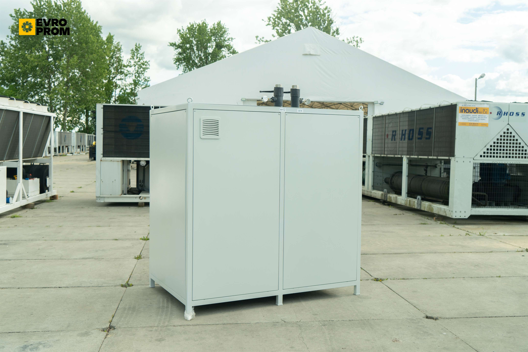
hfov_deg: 53.1
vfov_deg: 36.9
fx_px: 528
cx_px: 264
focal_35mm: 36
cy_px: 176
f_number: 4
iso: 100
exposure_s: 1/200
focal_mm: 36
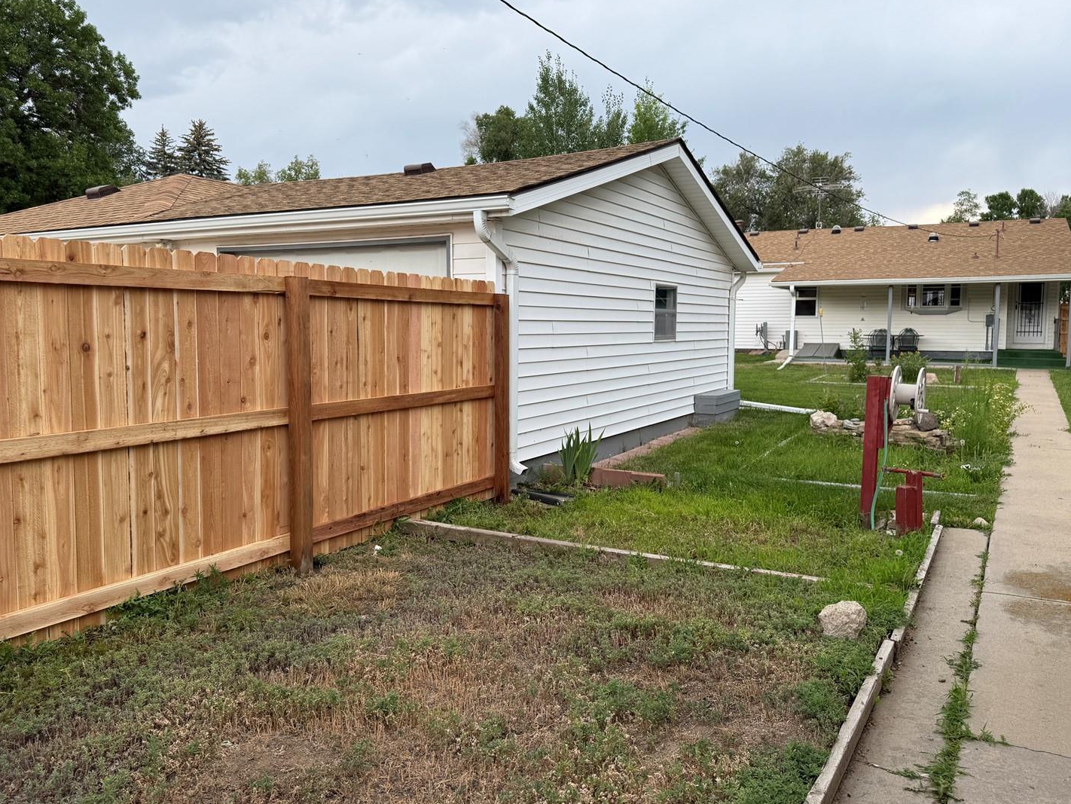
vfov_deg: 51.4
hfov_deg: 65.3
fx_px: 836
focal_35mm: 27
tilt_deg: -5.7
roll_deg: -1.7
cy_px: 396
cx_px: 510
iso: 80
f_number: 1.78
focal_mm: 6.76
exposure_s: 1/567
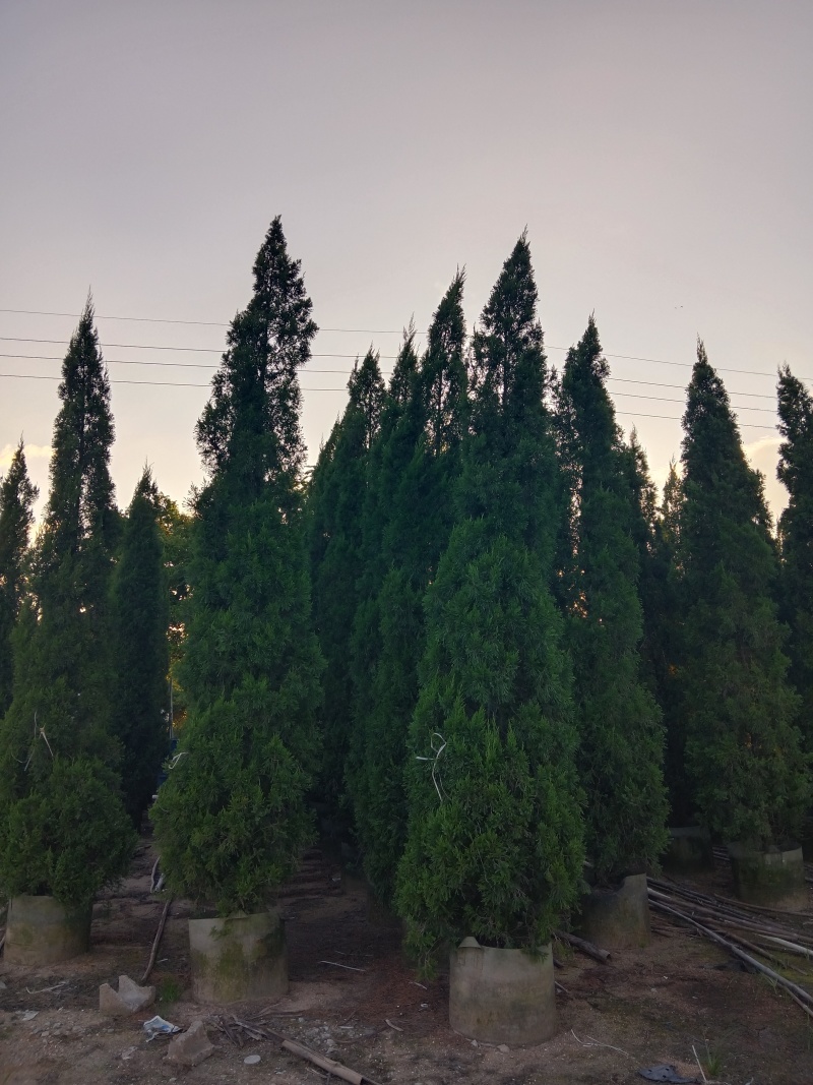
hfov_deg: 53.1
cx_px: 406
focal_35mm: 26
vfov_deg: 67.3
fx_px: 814
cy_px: 542
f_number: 1.8
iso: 111
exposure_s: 1/100
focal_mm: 4.05
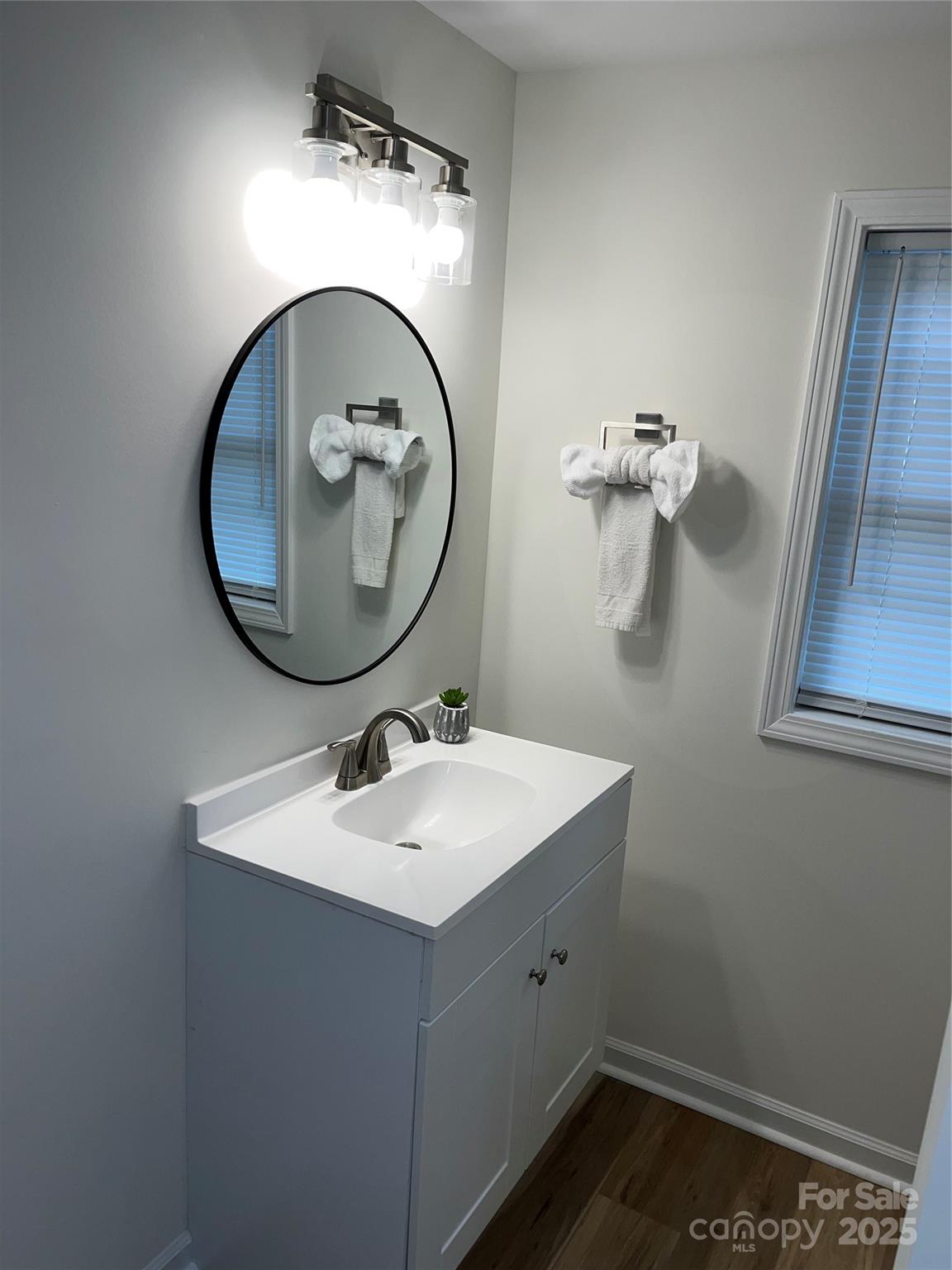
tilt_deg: -13.1
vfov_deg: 67.3
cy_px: 635
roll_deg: -4.0
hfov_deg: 53.1
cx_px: 476
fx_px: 953
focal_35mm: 26
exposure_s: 1/205
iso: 32
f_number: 1.6
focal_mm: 5.1
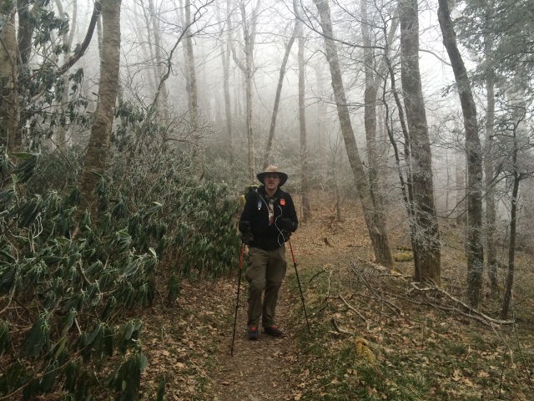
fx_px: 447
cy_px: 200
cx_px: 267
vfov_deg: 48.2
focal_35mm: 29
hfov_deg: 61.7
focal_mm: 4.15
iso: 40
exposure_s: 1/40
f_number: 2.2
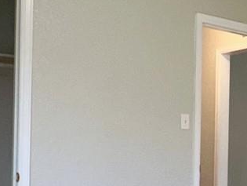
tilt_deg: -0.6
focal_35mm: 71
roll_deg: -1.3
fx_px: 507
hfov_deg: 24.6
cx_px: 303
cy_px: 149
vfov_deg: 20.5
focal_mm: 2.22
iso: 64
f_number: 2.2
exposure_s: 1/122
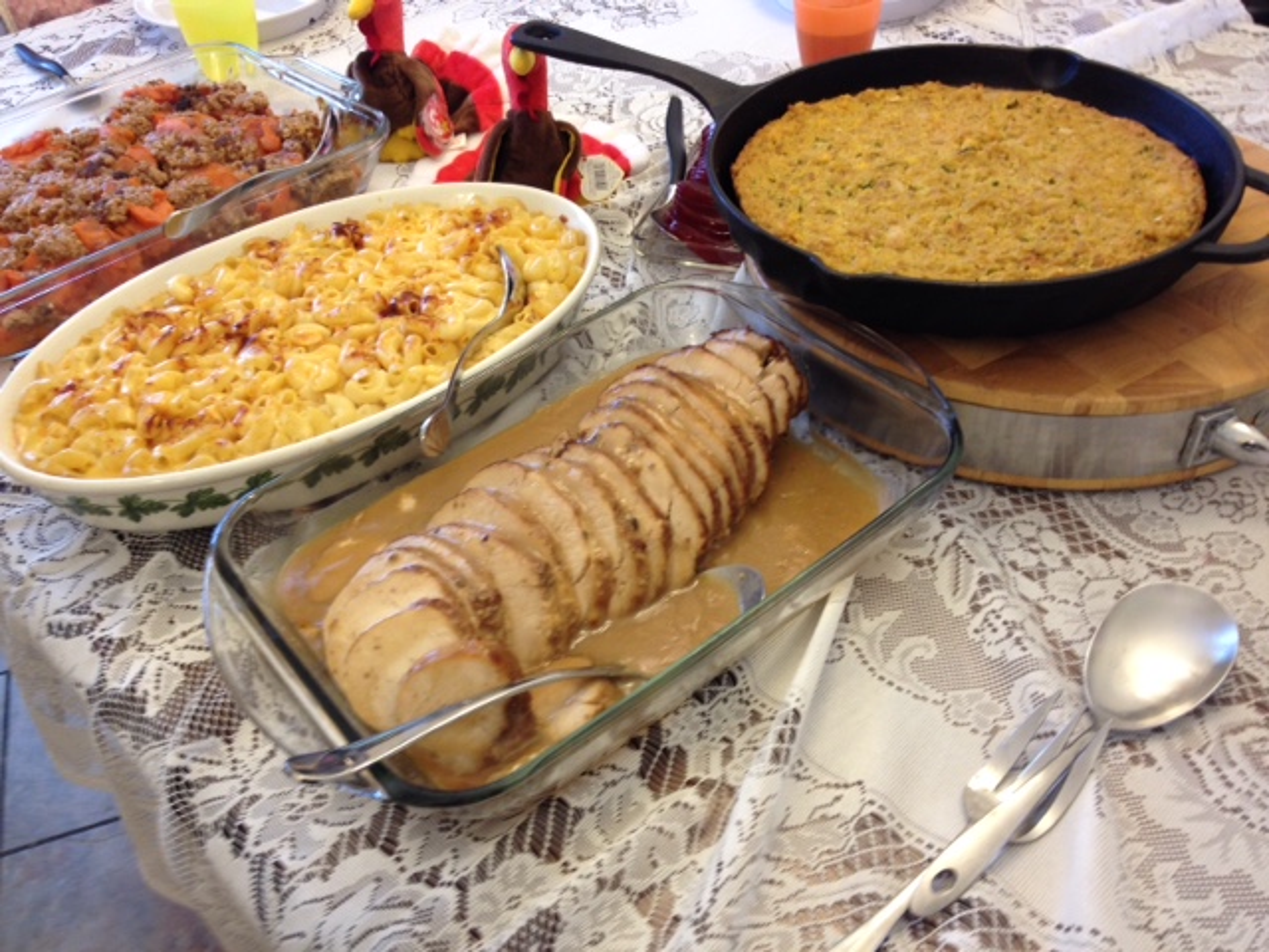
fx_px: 1283
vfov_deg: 40.7
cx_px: 634
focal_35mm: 35
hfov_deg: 52.6
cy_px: 476
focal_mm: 4.28
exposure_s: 1/20
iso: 64
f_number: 2.4
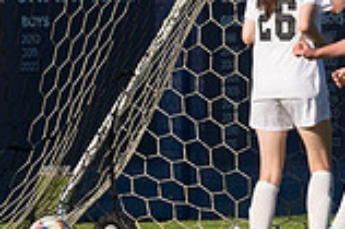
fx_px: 10569
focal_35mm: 1104
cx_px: 443
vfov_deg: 1.2
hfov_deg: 1.9
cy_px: 118
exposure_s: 1/1600
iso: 250
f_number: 5.6
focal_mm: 200
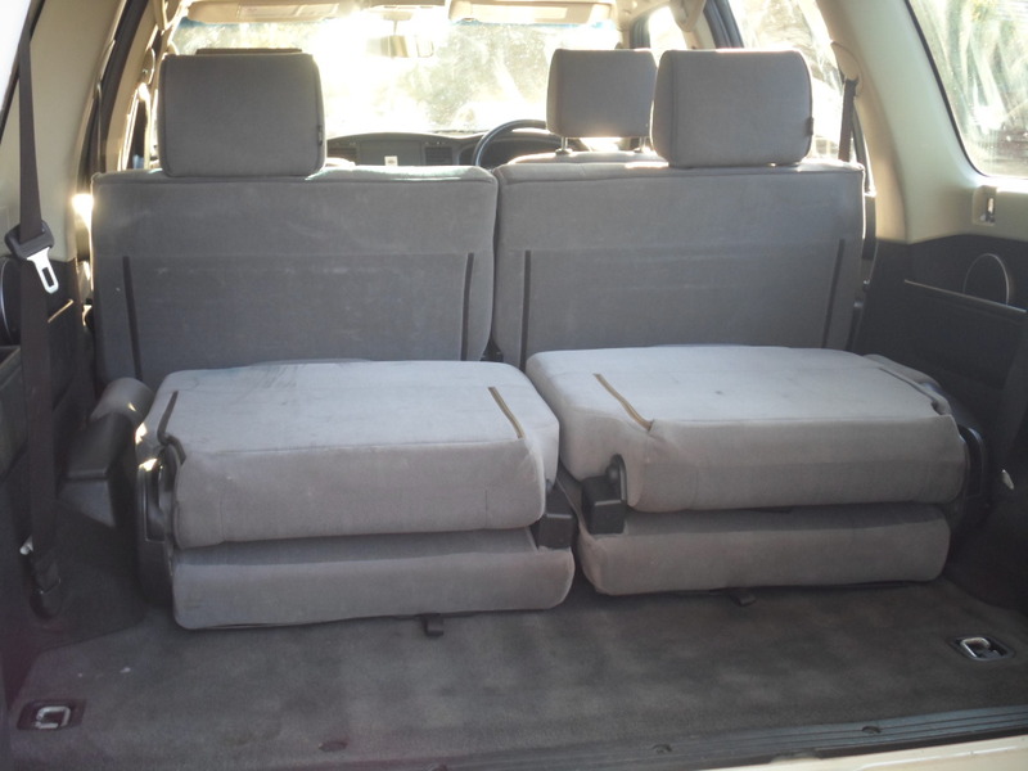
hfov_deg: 43.9
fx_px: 1277
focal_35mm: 43
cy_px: 386
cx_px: 514
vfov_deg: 33.6
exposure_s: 1/45
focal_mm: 7.8
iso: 200
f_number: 3.2
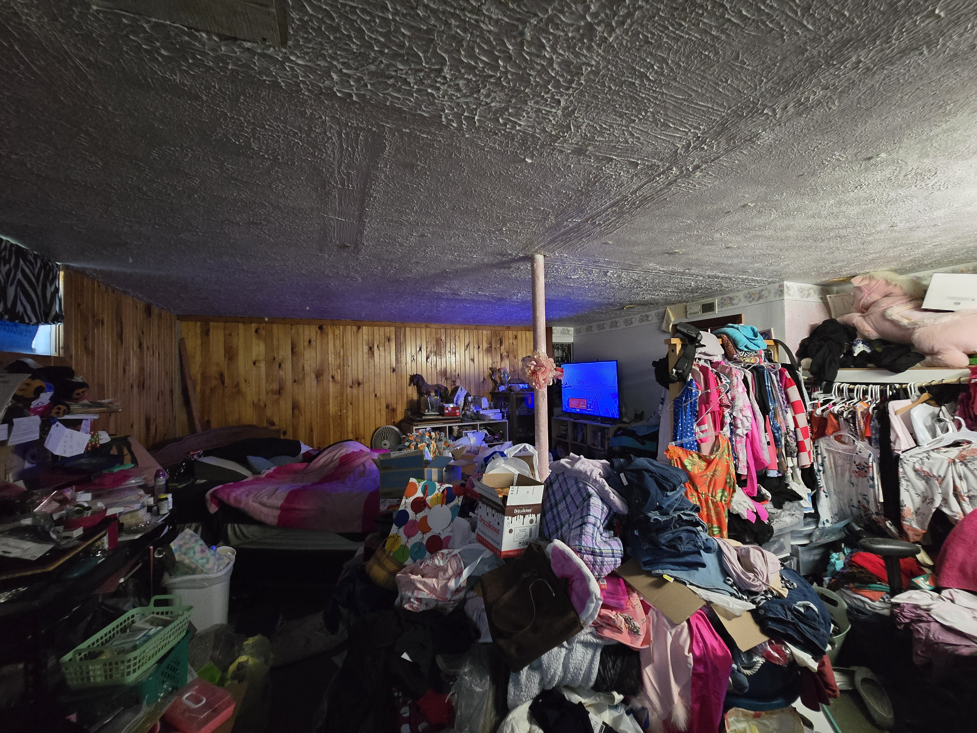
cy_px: 366
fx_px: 367
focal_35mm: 13
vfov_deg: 89.9
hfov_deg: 106.2
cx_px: 488
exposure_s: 1/30
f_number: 2.2
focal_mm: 2.2
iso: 1250
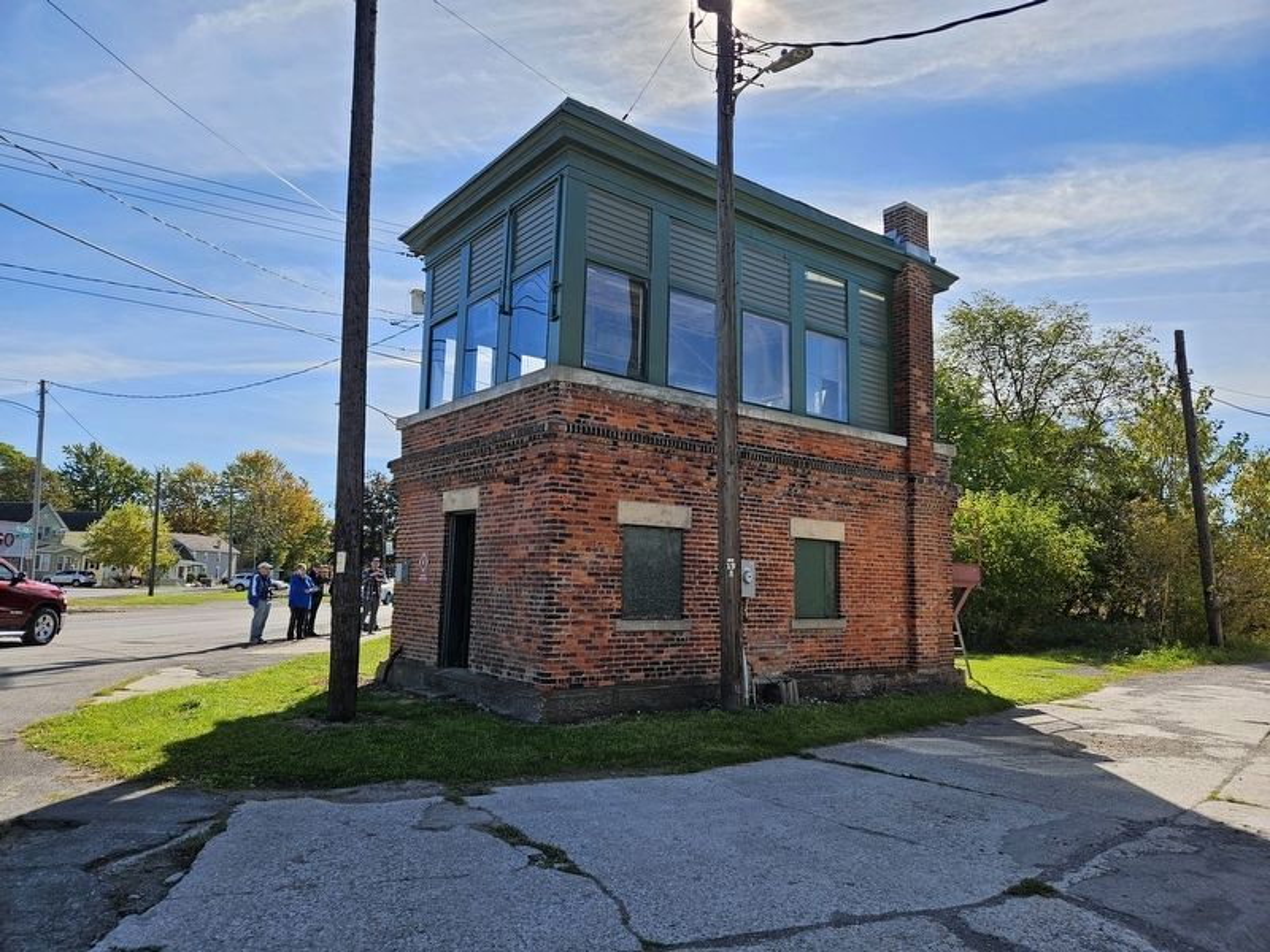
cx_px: 635
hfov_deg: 73.9
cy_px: 476
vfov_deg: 58.9
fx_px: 844
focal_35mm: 23
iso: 25
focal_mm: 5.4
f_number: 1.8
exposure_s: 1/1445
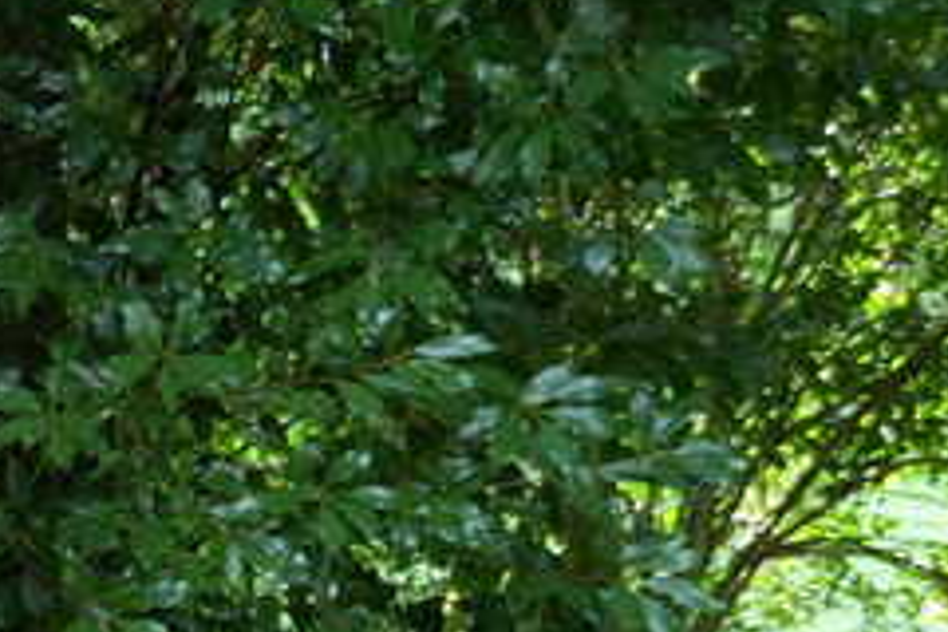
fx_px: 4559
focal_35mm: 173
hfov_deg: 10.8
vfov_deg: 7.9
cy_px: 691
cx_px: -976
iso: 640
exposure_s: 1/160
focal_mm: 27
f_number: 4.5
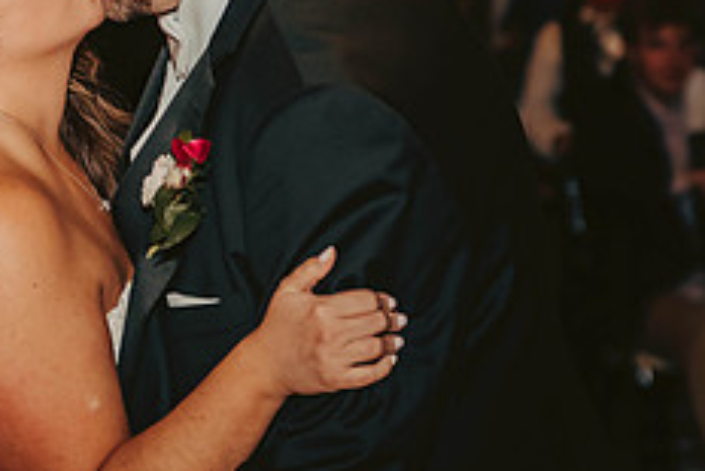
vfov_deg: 8.3
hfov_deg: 12.4
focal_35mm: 165
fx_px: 3233
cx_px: 228
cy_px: 84
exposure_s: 1/100
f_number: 3.2
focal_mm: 66
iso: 1250
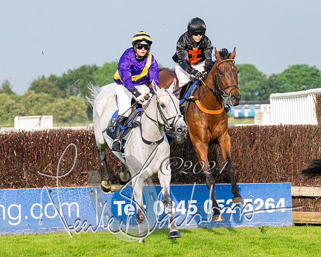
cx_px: 126
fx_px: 2142
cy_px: 116
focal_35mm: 226
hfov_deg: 8.6
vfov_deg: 6.9
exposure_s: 1/4000
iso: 400
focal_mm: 98
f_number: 4
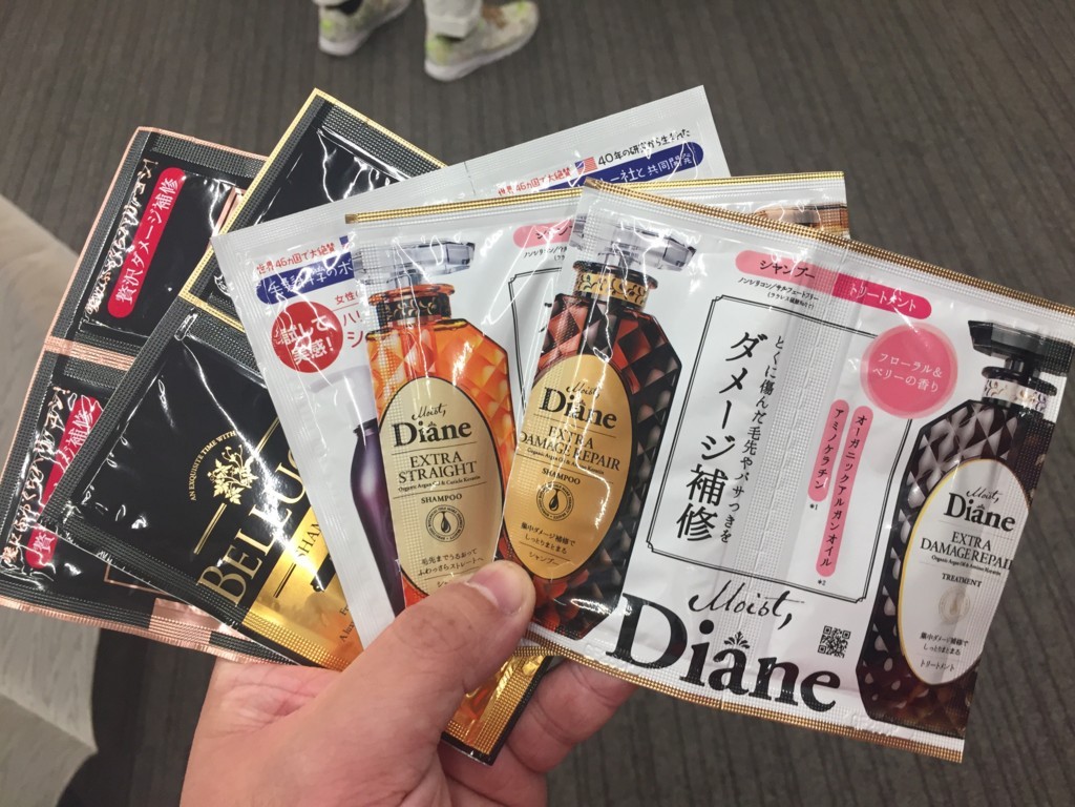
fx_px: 901
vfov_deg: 48.2
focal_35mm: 29
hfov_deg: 61.7
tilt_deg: -57.1
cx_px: 538
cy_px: 404
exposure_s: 1/30
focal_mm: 4.15
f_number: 2.2
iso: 40
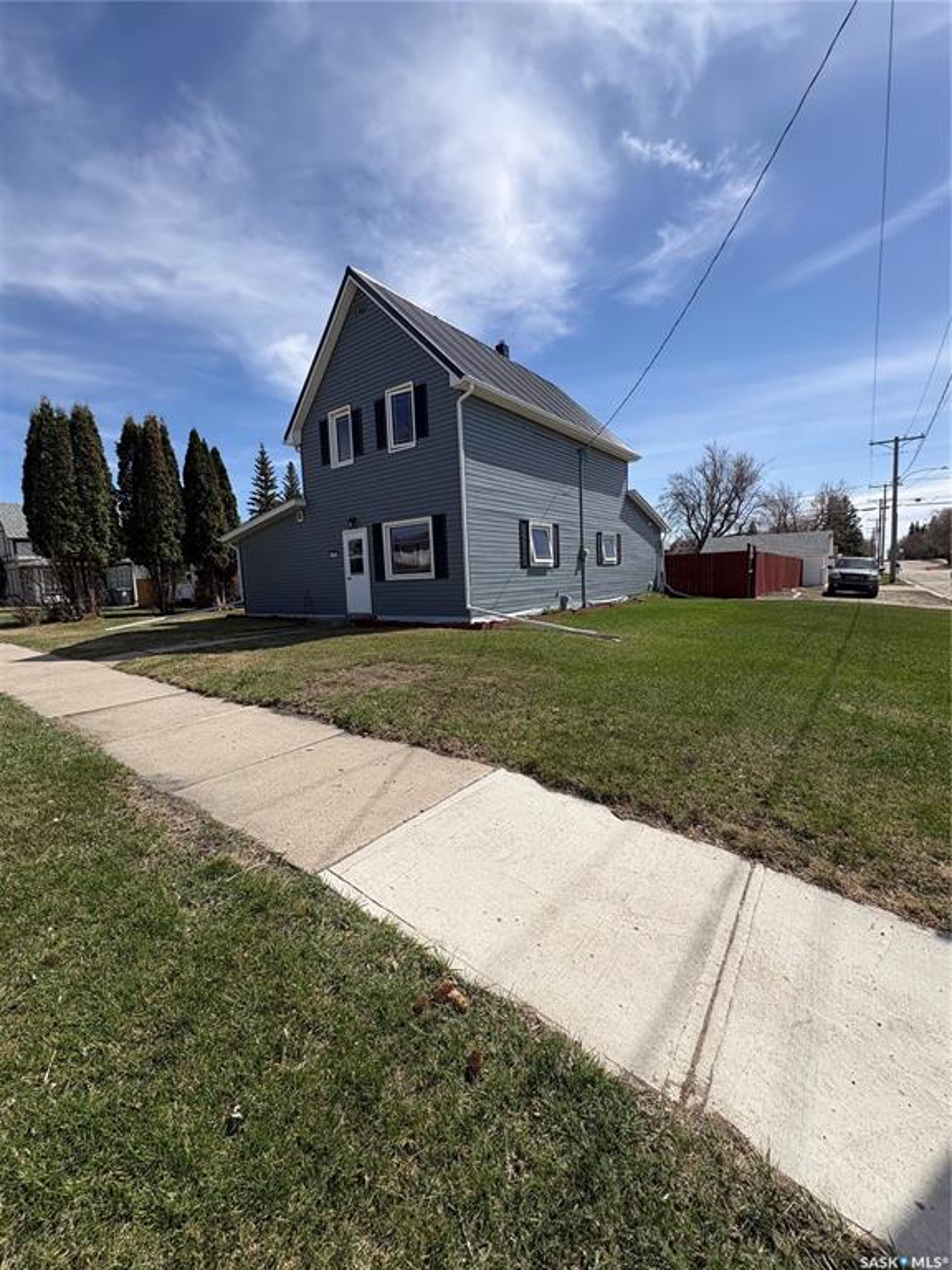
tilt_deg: -5.2
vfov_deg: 102.1
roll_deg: +2.0
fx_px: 513
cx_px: 476
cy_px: 635
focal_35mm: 14
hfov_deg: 85.7
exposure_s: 1/2273
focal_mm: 2.22
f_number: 2.2
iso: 50
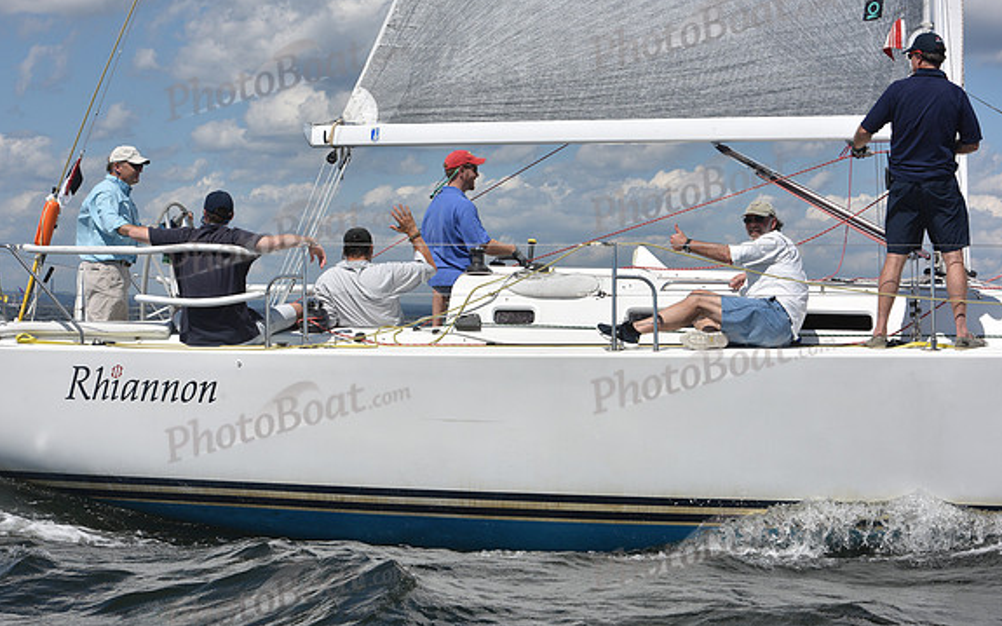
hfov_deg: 28.6
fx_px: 1966
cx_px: 502
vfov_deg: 18.1
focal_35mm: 72
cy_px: 303
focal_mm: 70
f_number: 13
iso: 320
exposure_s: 1/1250
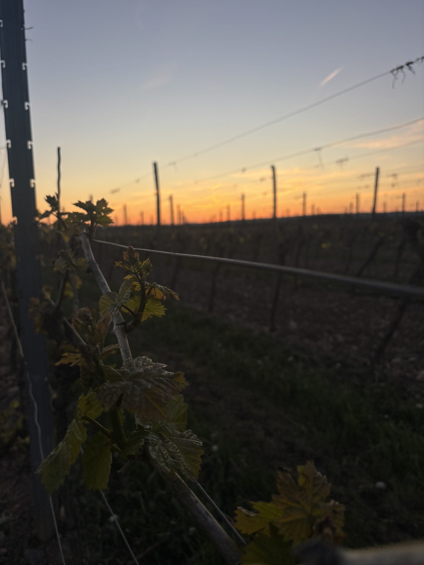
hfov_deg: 53.1
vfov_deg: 67.3
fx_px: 425
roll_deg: +1.6
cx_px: 212
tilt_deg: -6.9
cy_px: 282
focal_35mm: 26
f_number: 1.6
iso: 50
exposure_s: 1/688
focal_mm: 5.96
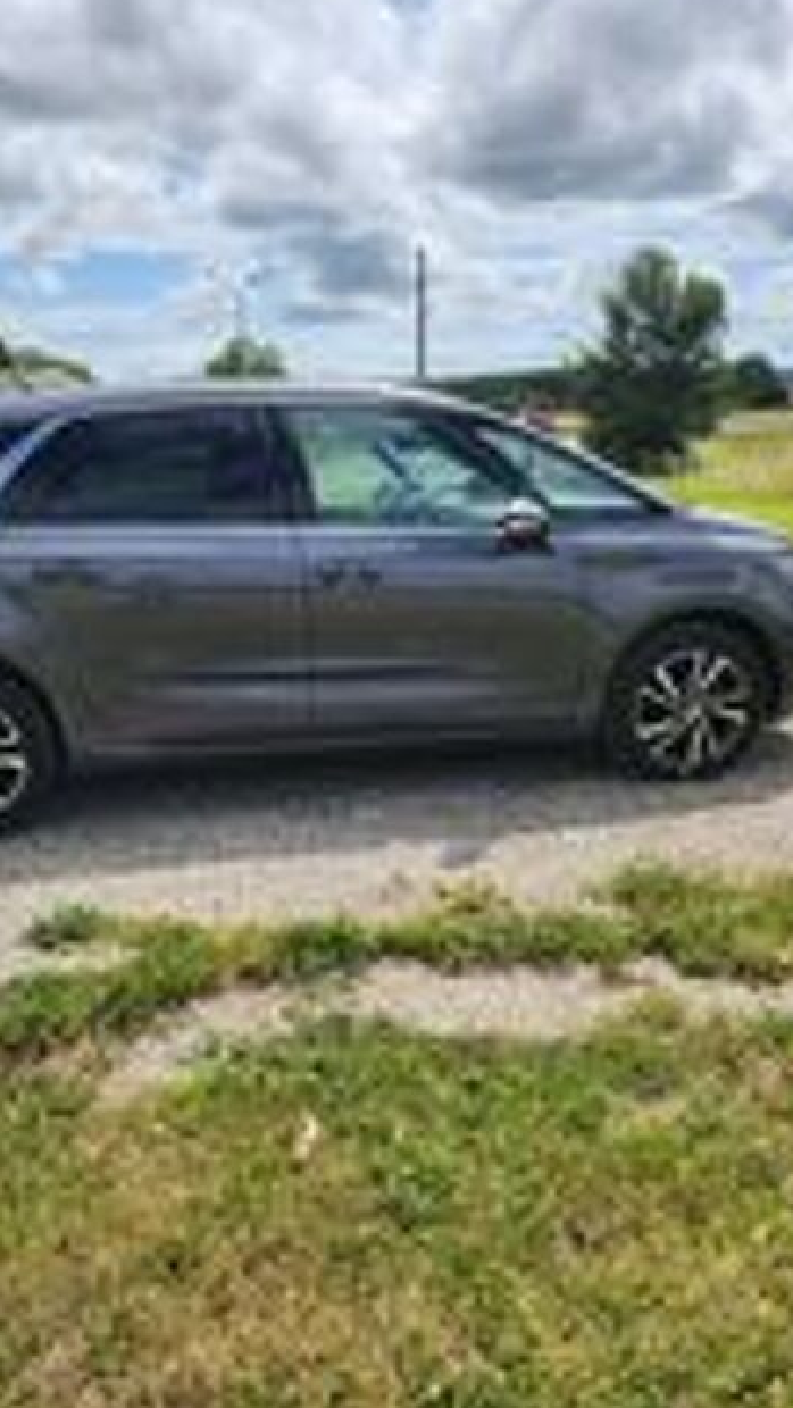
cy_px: 695
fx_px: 1009
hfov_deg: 42.5
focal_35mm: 27
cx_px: 286
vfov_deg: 69.8
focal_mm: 5
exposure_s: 1/5243
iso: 50
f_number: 1.8
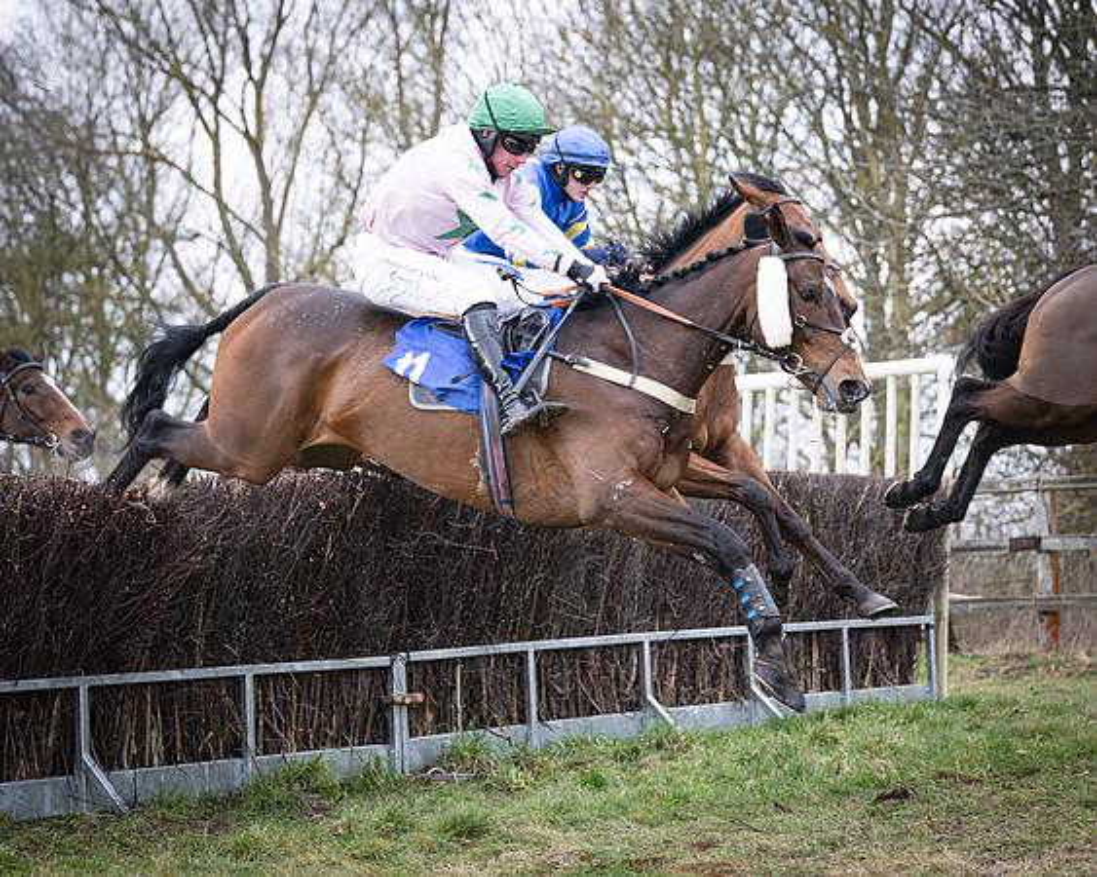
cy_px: 396
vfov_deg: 15.5
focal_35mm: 99
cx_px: 577
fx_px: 3211
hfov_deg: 19.4
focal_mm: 70
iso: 400
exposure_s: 1/1600
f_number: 2.8
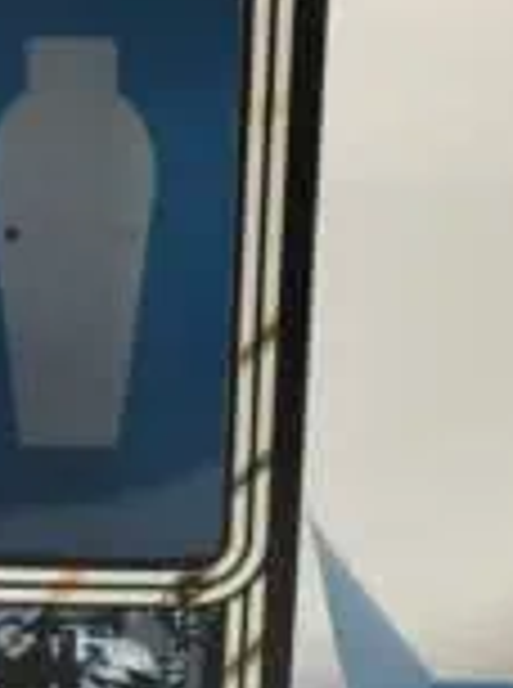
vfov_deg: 25.5
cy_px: 486
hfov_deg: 19.1
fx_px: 1508
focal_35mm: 76
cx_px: 104
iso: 50
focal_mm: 4.2
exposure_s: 1/33
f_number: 2.2
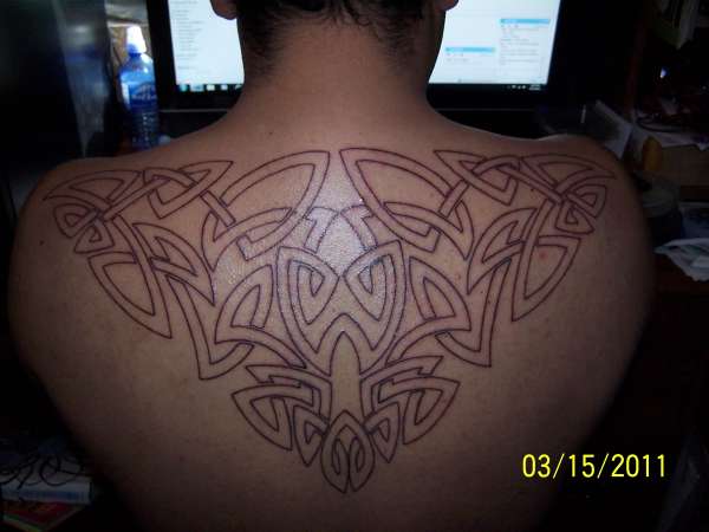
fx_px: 778
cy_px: 266
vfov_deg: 37.7
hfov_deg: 49.0
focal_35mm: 38
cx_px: 354
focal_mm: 6.3
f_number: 2.8
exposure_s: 1/60
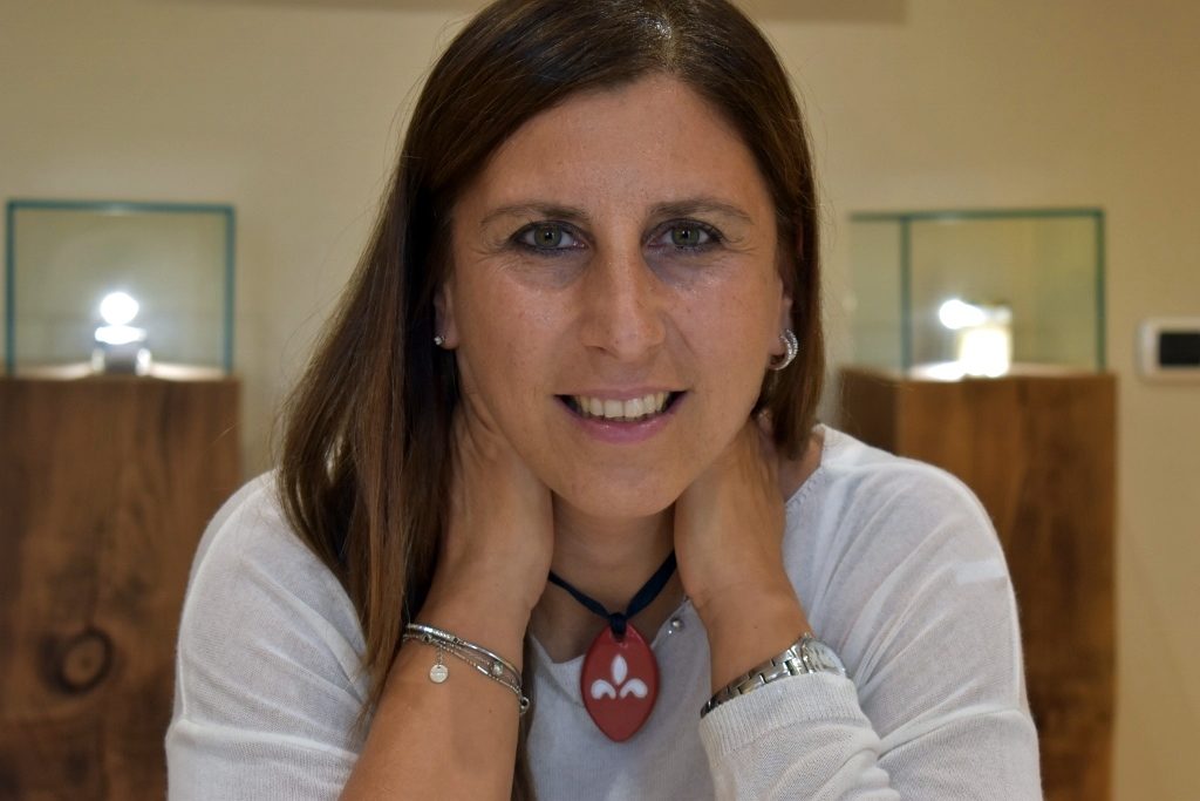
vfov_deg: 16.6
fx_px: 2750
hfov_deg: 24.6
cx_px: 600
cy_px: 400
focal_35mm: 82
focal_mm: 55
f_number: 5.6
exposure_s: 1/60
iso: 560
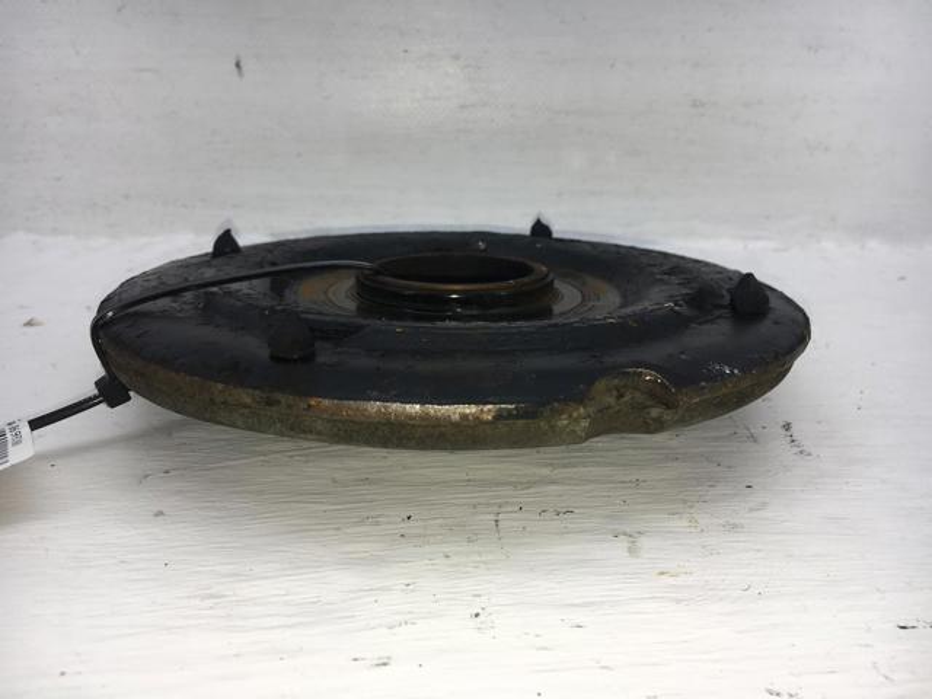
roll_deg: -1.2
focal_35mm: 29
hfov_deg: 61.7
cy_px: 350
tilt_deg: -19.7
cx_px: 466
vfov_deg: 48.2
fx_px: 781
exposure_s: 1/333
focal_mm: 4.15
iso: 25
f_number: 2.2
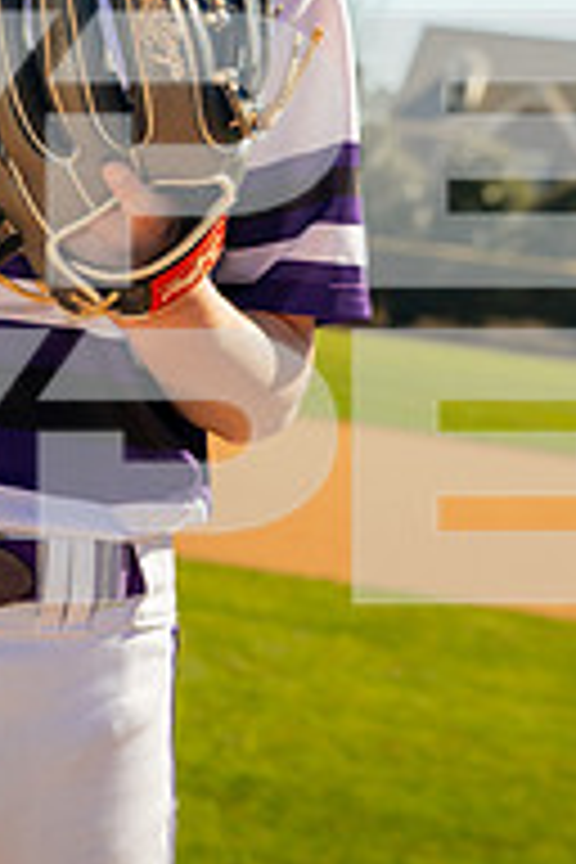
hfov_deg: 9.4
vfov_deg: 14.1
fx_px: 3480
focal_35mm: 145
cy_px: 153
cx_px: -4
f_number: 5.6
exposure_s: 1/125
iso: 100
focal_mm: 62
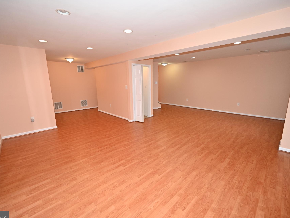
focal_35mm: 16
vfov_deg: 78.1
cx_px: 144
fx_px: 134
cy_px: 108
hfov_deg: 94.5
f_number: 4
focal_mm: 14
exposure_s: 1/125
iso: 640
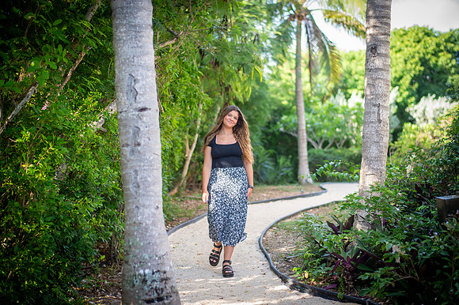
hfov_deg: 34.5
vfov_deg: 23.4
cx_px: 230
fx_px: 739
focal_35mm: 58
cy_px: 152
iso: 2000
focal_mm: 58
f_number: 1.8
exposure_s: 1/1600
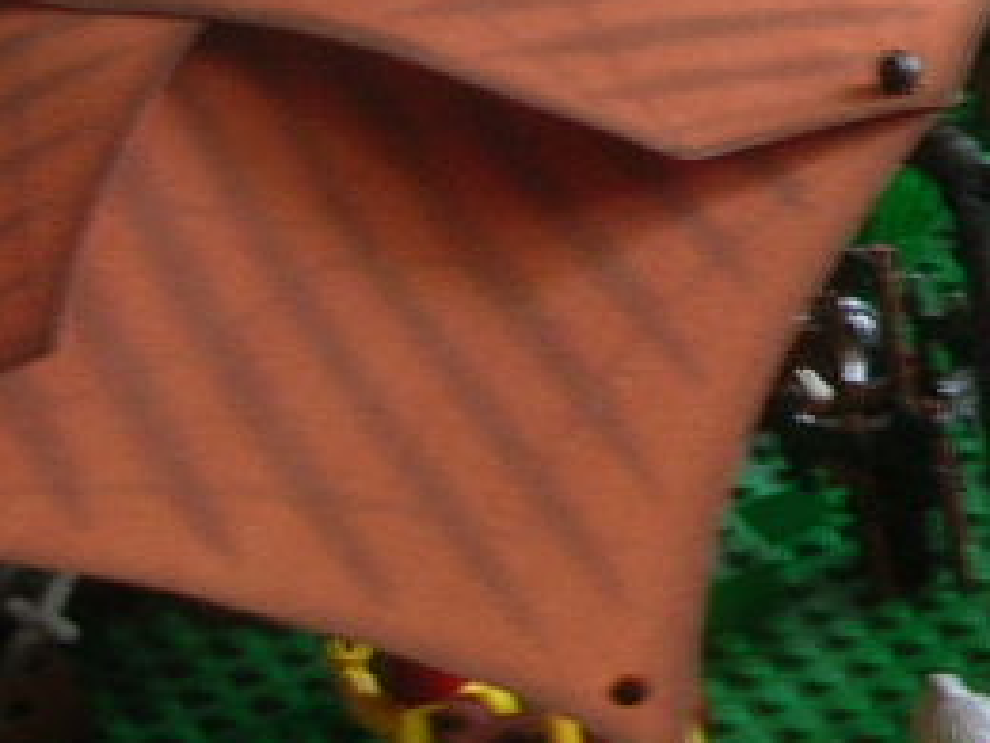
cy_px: 38
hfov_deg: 13.5
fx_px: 3947
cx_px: 1455
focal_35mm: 138
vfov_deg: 10.7
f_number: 2.8
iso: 51
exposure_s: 1/6.2
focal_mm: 5.8
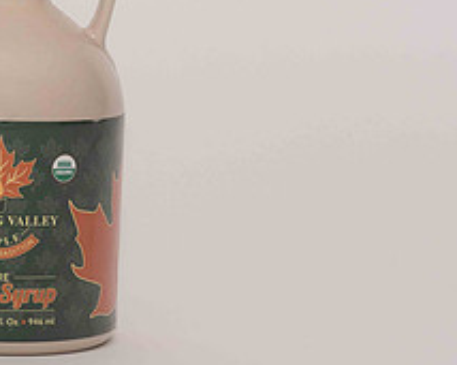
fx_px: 2920
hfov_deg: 8.9
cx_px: 51
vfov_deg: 7.2
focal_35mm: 216
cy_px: 168
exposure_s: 1/100
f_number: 13
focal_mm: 85
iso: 400
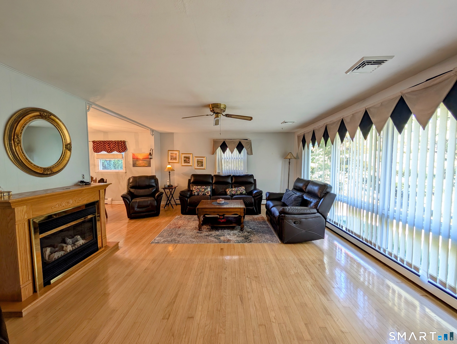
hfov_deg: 110.5
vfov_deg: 94.6
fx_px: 159
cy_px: 172
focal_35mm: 12
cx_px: 228
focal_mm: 2.02
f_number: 1.7
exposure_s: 1/120
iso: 122
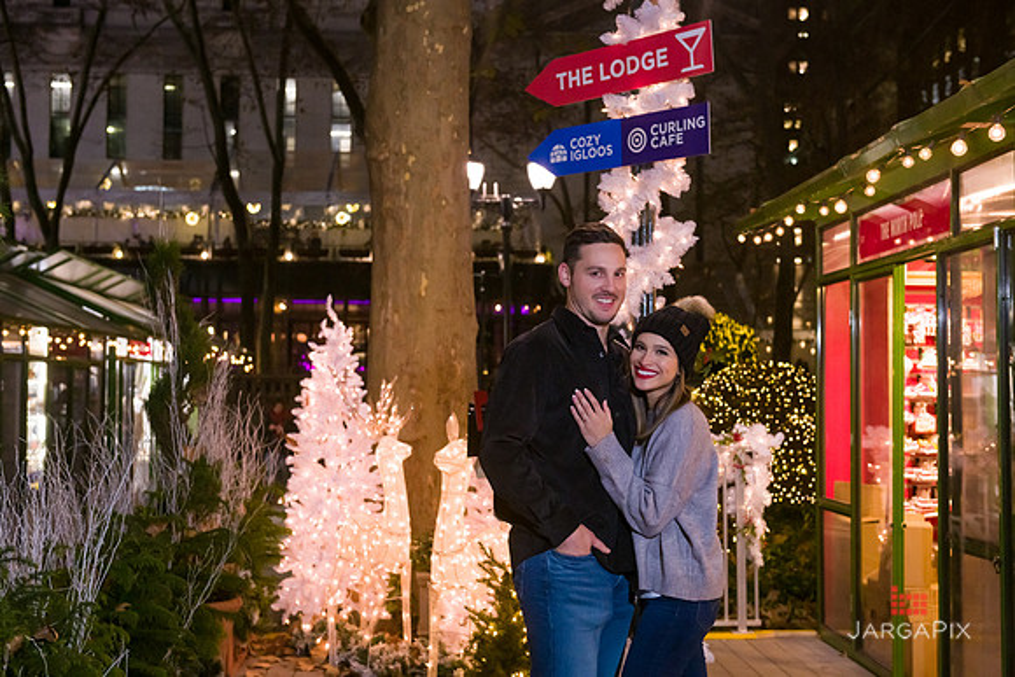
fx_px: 1470
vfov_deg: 25.9
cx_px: 529
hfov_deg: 38.1
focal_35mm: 52
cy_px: 324
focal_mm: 50
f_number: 4
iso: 2000
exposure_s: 1/125
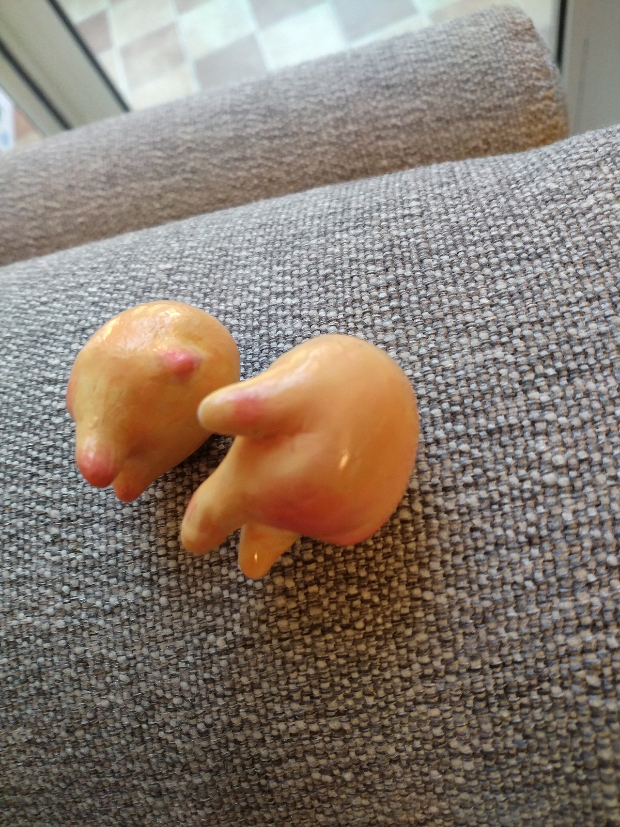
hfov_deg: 51.3
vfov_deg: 65.3
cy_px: 414
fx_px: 645
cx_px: 310
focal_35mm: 27
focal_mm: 4.73
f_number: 2.2
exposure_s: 1/25
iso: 400
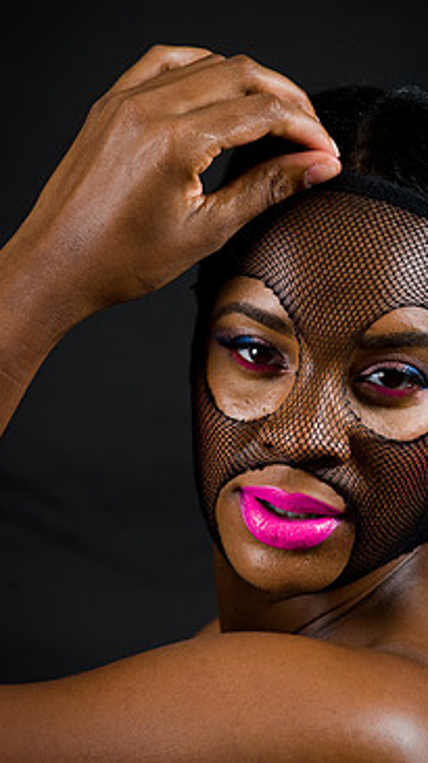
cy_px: 393
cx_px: 264
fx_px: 5211
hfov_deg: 4.7
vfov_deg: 8.4
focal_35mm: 258
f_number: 5.6
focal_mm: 200
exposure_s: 1/125
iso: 200
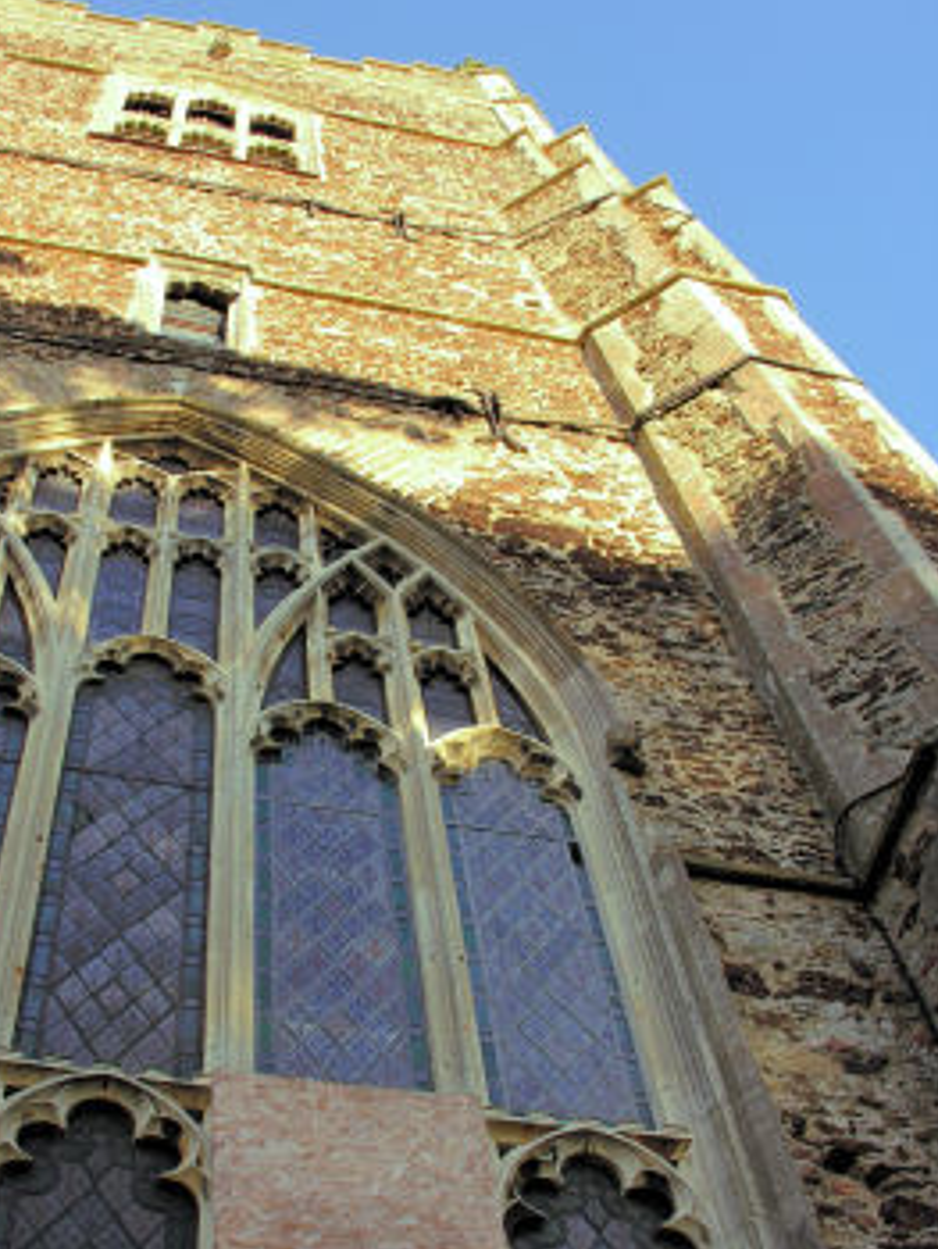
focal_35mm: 46
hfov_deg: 31.4
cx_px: 337
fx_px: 1660
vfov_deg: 41.1
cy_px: 703
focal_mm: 8.9
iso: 50
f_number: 4.5
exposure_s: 1/96.5
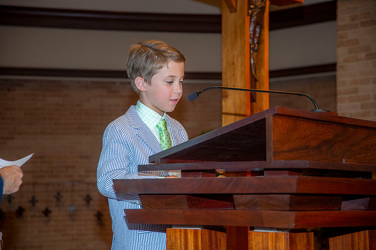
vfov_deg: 16.1
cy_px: 125
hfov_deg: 23.9
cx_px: 188
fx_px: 887
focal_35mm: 85
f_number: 5.6
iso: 1600
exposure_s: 1/200
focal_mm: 85
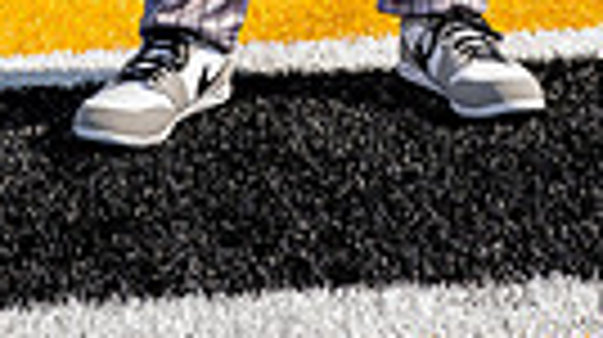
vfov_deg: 7.1
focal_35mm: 155
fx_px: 2475
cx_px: 328
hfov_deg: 13.9
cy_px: -590
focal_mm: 44
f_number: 5.6
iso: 100
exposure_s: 1/250
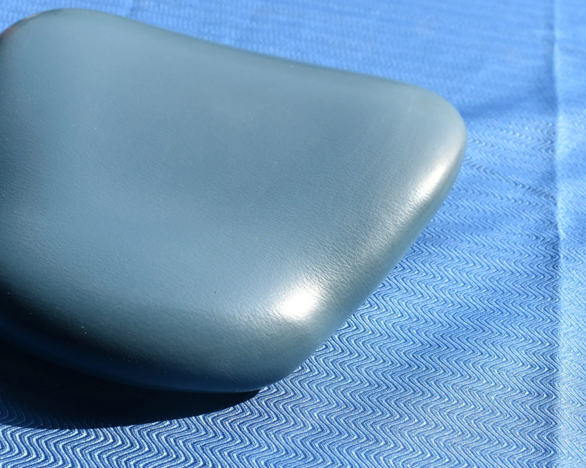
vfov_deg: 30.4
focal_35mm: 50
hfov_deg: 37.4
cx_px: 225
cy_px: 256
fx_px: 861
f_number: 7.1
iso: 200
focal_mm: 25
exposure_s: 1/400
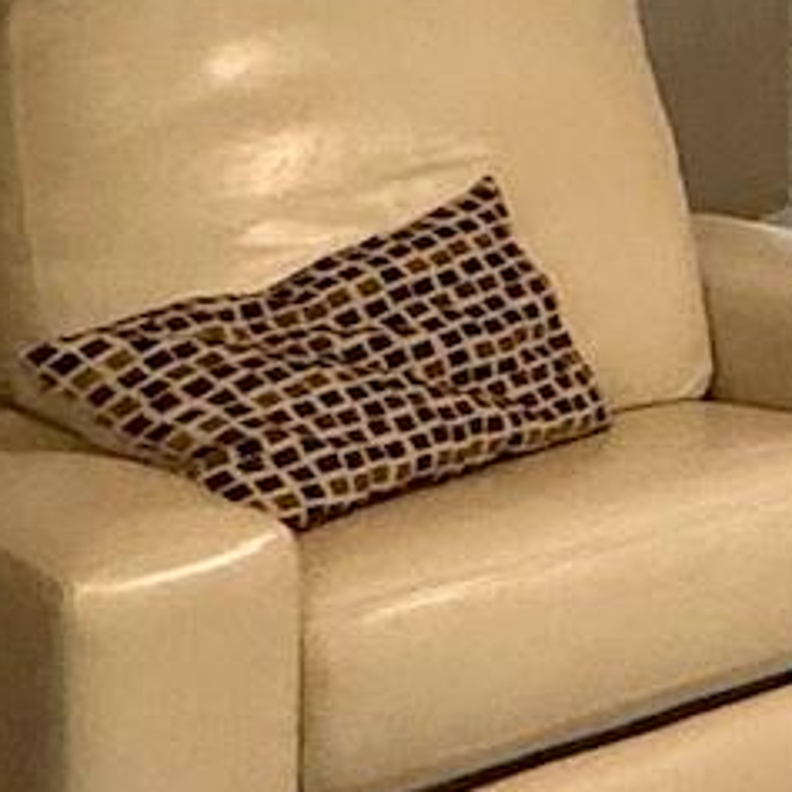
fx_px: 2770
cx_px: 2550
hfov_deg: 10.2
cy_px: -568
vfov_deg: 14.6
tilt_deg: +2.6
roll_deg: +0.5
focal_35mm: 107
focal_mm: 2.22
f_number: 2.2
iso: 400
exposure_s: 1/60
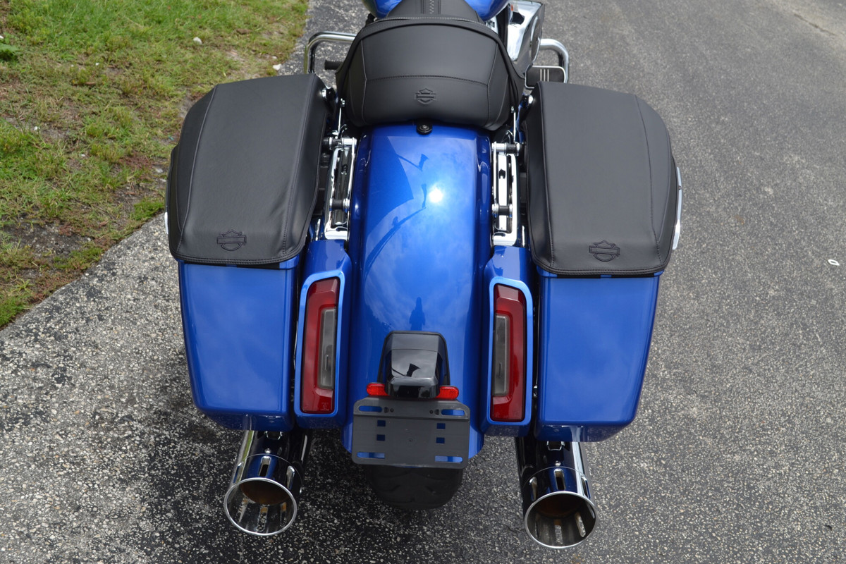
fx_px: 1128
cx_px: 423
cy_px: 282
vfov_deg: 28.1
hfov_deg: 41.1
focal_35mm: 48
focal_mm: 32
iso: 100
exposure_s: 1/250
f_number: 8
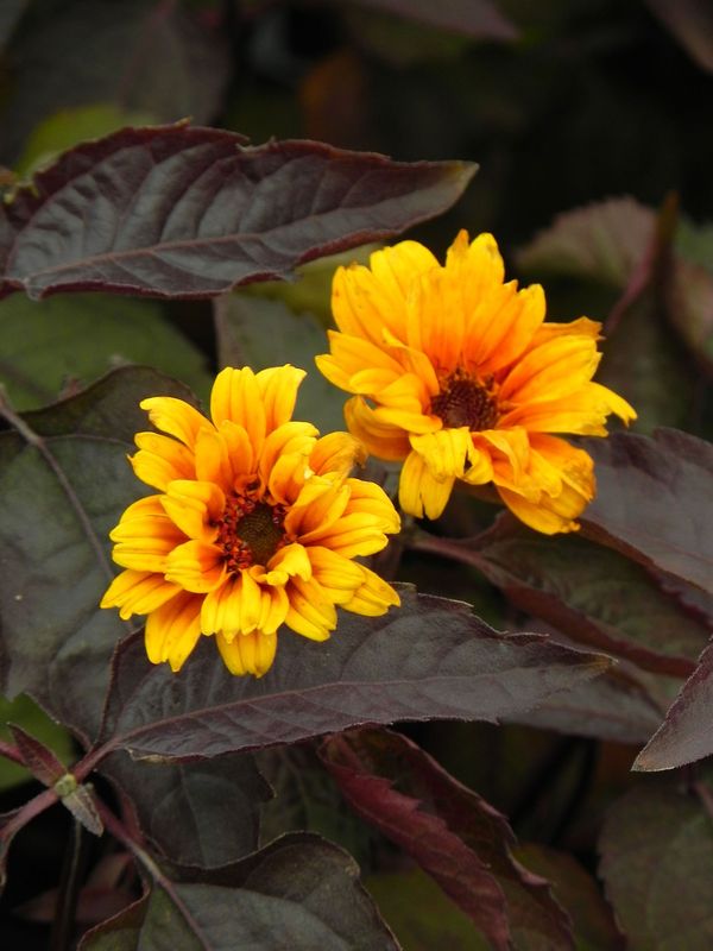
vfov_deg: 4.7
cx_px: 356
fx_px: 11672
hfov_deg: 3.5
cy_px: 476
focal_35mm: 425
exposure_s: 1/100
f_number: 5
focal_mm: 75.7
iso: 160
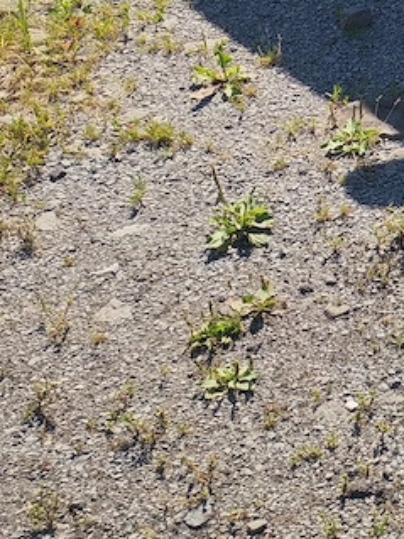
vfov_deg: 16.9
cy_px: -57
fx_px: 1760
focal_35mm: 113
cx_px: 732
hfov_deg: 12.0
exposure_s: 1/1200
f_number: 1.9
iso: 50
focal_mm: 6.12
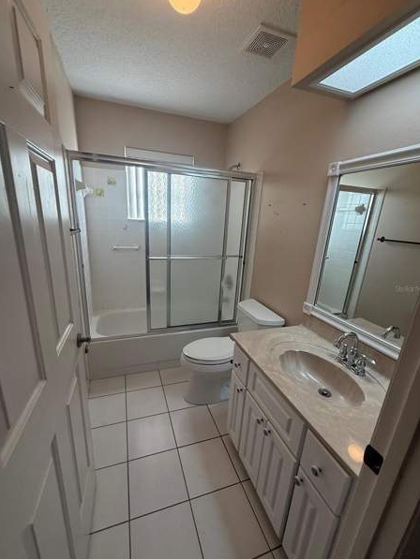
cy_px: 288
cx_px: 205
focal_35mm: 15
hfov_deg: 81.8
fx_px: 243
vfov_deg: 98.1
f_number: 2.2
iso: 125
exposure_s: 1/120
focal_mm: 2.22
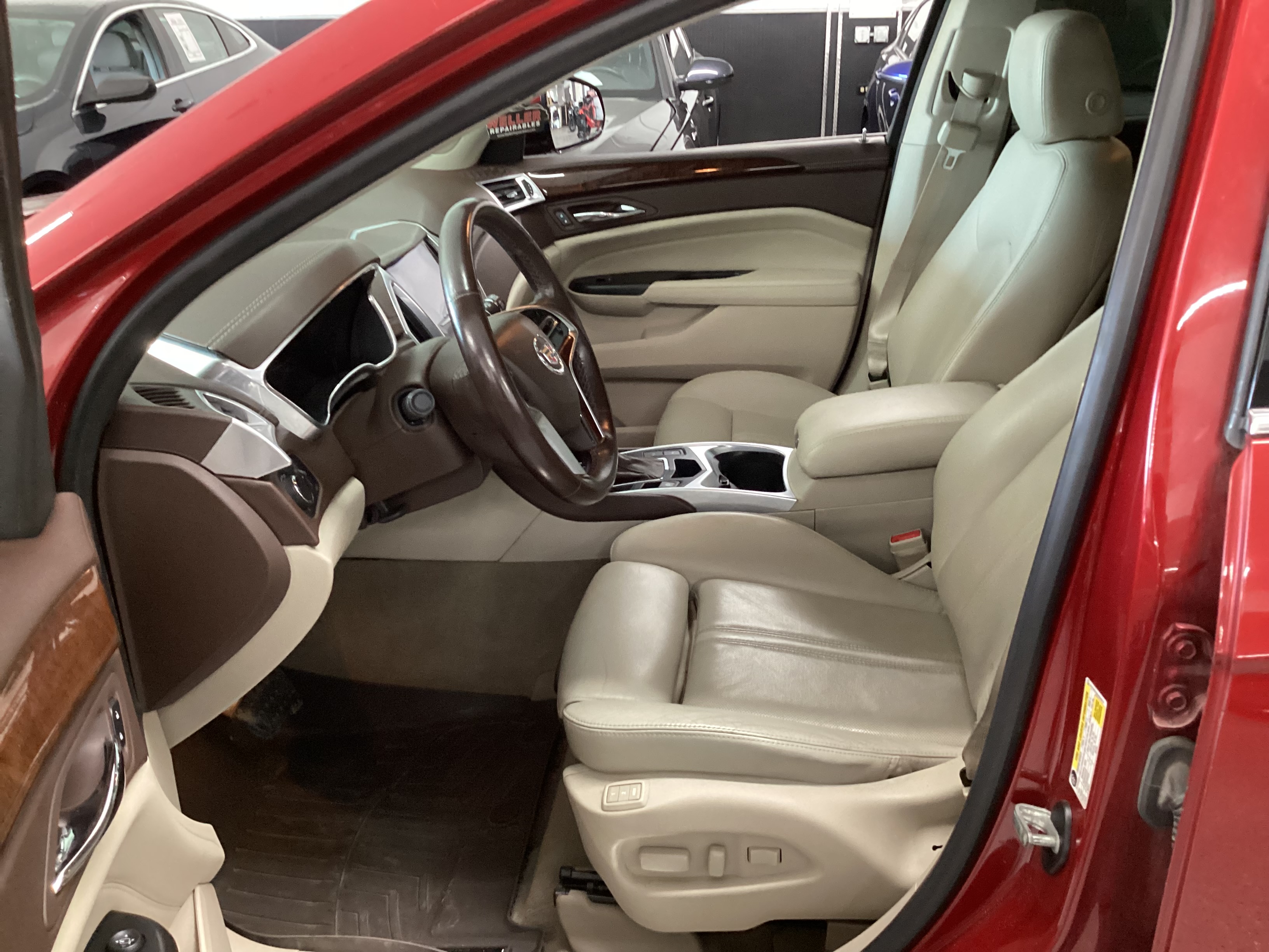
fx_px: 1136
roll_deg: -0.1
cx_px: 634
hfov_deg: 58.4
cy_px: 476
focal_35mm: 31
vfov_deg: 45.4
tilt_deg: -25.7
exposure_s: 1/33
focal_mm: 3.3
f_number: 2.4
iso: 400
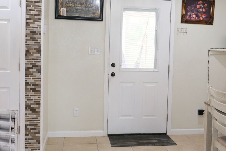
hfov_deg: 43.6
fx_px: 282
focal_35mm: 45
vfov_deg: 29.7
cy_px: 54
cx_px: 123
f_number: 2.8
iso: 640
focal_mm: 18
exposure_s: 1/60
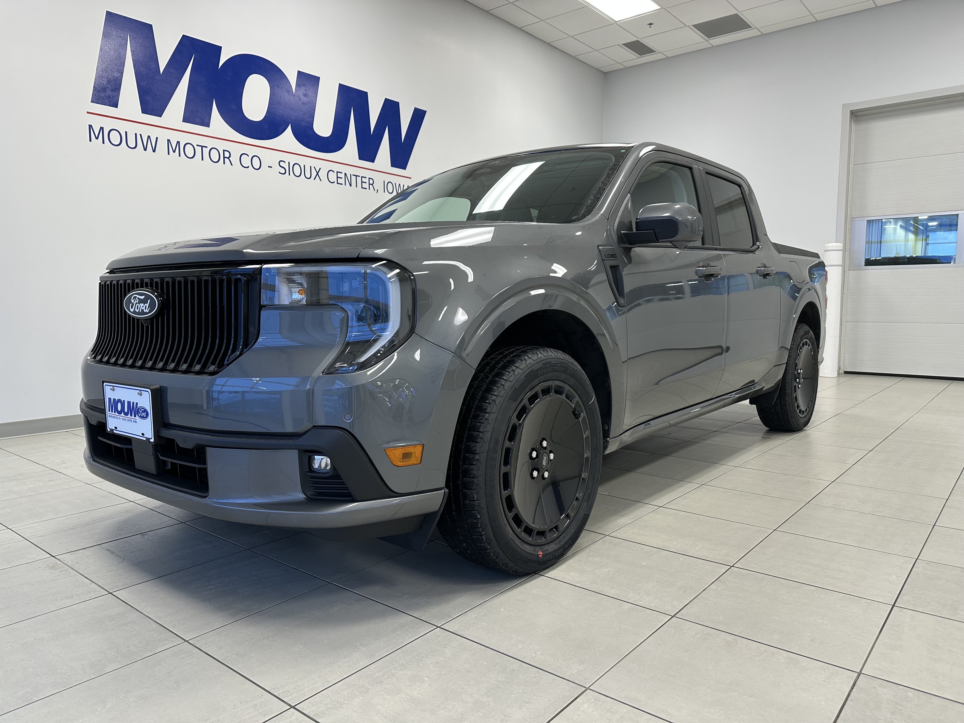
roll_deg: +0.6
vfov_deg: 56.8
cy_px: 362
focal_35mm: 24
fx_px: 668
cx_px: 482
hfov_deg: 71.6
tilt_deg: -5.2
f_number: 1.78
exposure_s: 1/120
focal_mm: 6.86
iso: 100
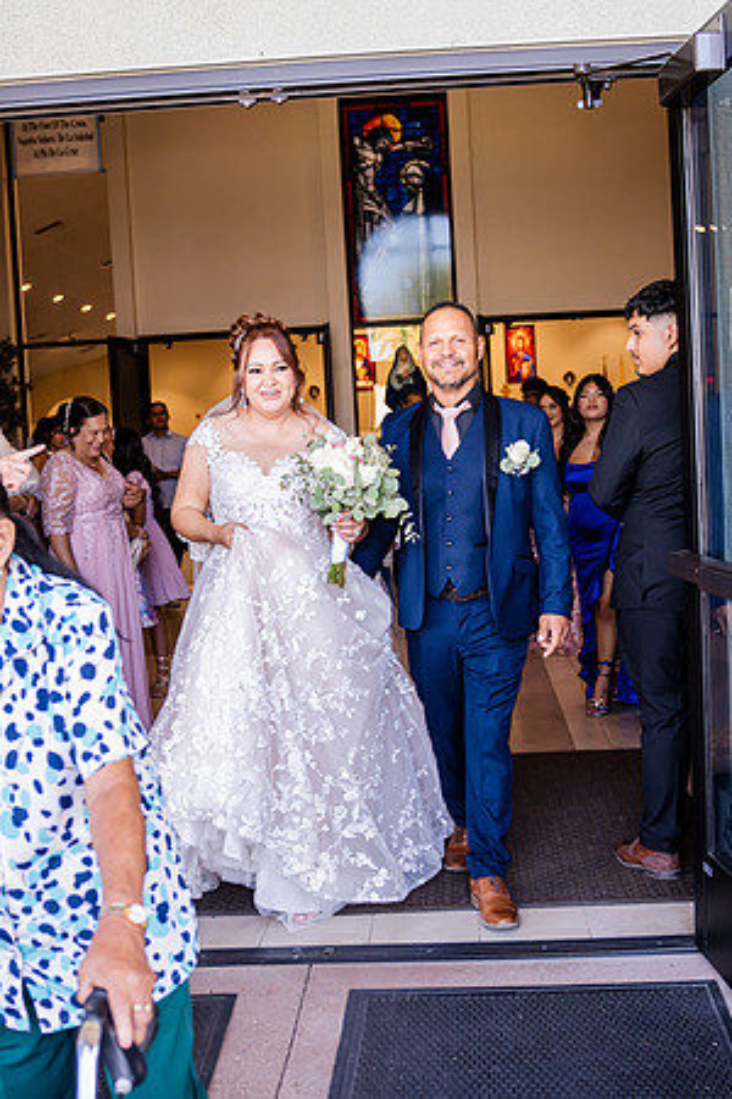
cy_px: 549
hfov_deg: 31.9
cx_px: 387
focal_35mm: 42
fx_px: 1281
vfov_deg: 46.4
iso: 640
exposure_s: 1/320
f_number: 2.8
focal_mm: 28
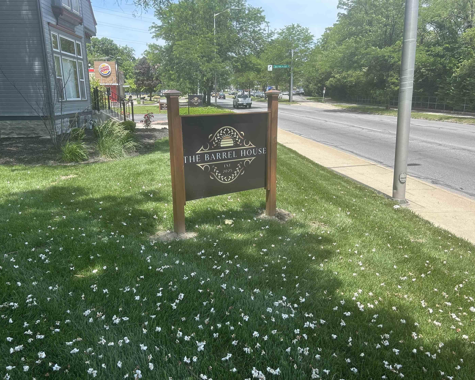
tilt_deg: -11.9
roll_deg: +0.9
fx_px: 394
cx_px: 228
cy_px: 189
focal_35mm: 28
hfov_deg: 62.2
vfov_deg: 51.5
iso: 50
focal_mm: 5.7
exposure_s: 1/1468
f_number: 1.5
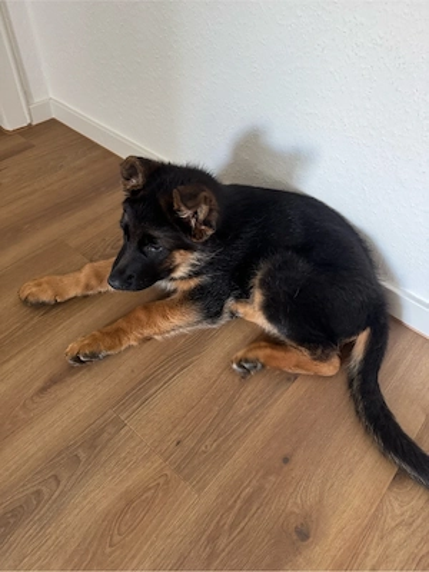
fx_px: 397
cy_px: 286
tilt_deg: -46.8
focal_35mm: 24
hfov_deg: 56.8
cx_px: 214
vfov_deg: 71.6
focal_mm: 6.76
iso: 320
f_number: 1.78
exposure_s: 1/60
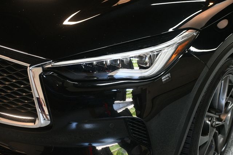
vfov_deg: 23.8
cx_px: 116
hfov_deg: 35.1
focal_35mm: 57
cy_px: 78
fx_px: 369
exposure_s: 1/125
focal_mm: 38
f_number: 4.2
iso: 2200
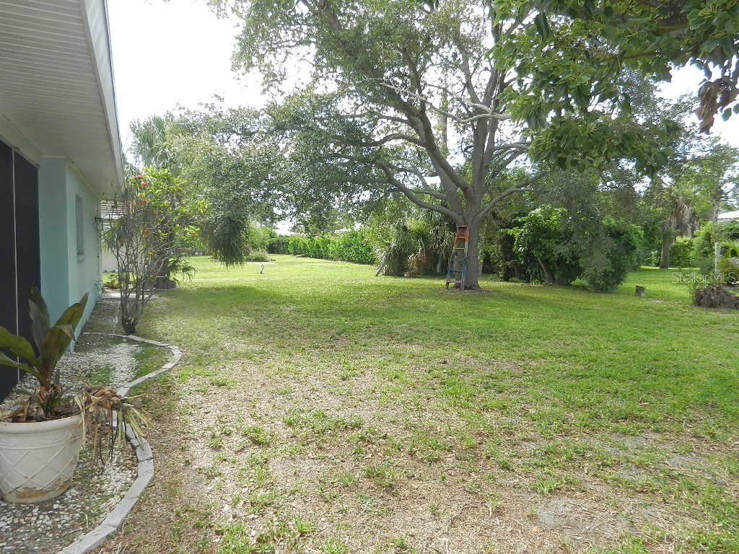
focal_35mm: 25
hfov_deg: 69.4
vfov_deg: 54.9
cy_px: 277
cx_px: 370
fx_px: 534
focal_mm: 4.5
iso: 160
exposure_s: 1/400
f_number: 3.5
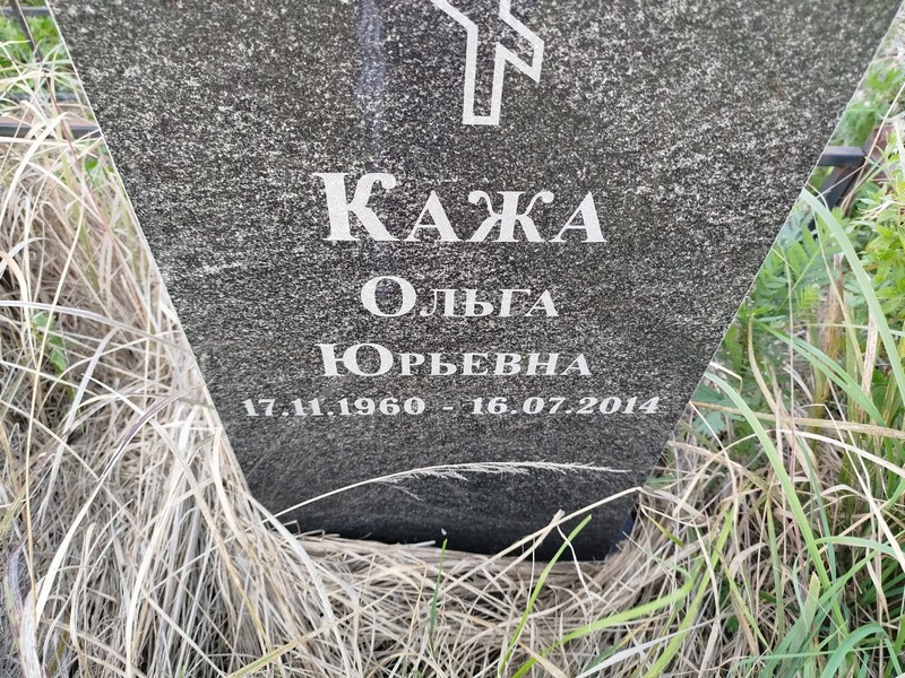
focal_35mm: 24
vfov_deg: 56.8
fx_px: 627
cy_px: 339
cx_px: 452
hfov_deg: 71.6
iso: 160
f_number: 1.7
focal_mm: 5.31
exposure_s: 1/50
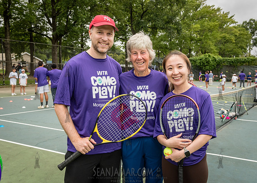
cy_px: 89
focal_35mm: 38
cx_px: 140
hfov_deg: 50.1
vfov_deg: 37.0
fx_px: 274
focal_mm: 35
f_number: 5
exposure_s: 1/1250
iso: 1000
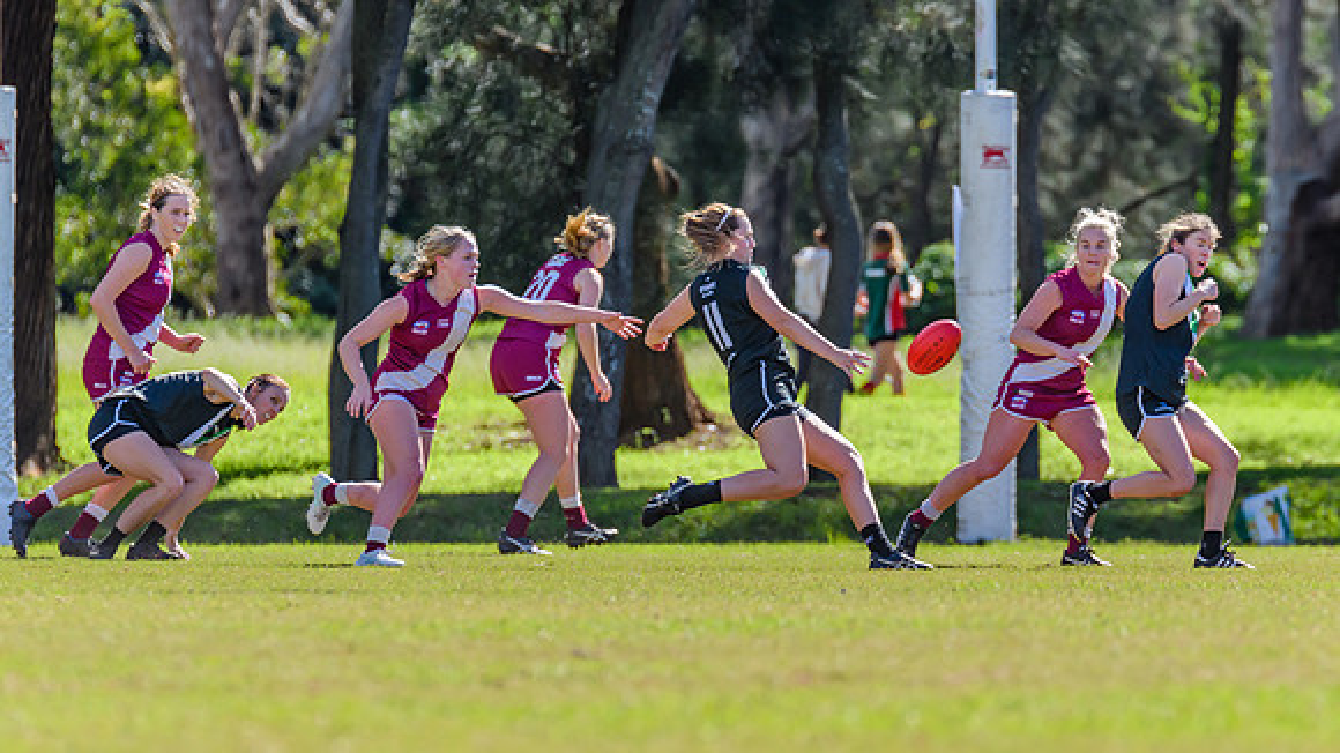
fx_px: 19352
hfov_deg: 4.0
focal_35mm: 545
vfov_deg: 2.2
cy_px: 402
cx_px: 736
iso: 800
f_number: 7.1
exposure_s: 1/1250
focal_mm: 420
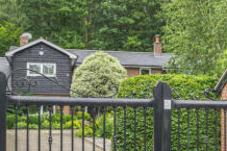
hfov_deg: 28.1
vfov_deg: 19.0
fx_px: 448
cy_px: 116
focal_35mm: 71
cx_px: 168
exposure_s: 1/50
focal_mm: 32.5
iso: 320
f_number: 7.1
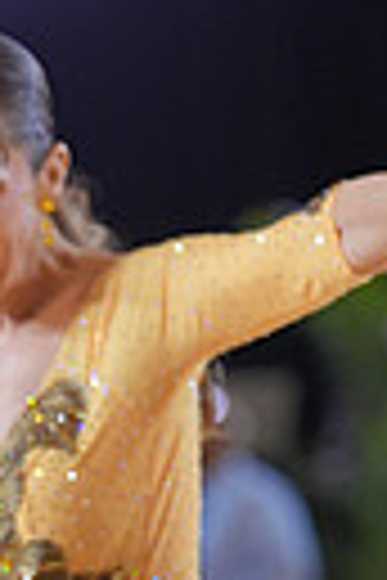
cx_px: -191
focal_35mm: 382
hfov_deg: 3.6
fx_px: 6159
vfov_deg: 5.3
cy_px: 863
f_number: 2
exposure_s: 1/500
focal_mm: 85
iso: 800
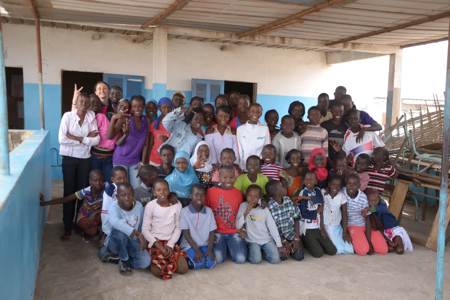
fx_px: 412
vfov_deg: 40.0
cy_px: 150
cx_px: 225
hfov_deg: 57.2
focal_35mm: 33
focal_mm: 22
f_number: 3.8
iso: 200
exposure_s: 1/200
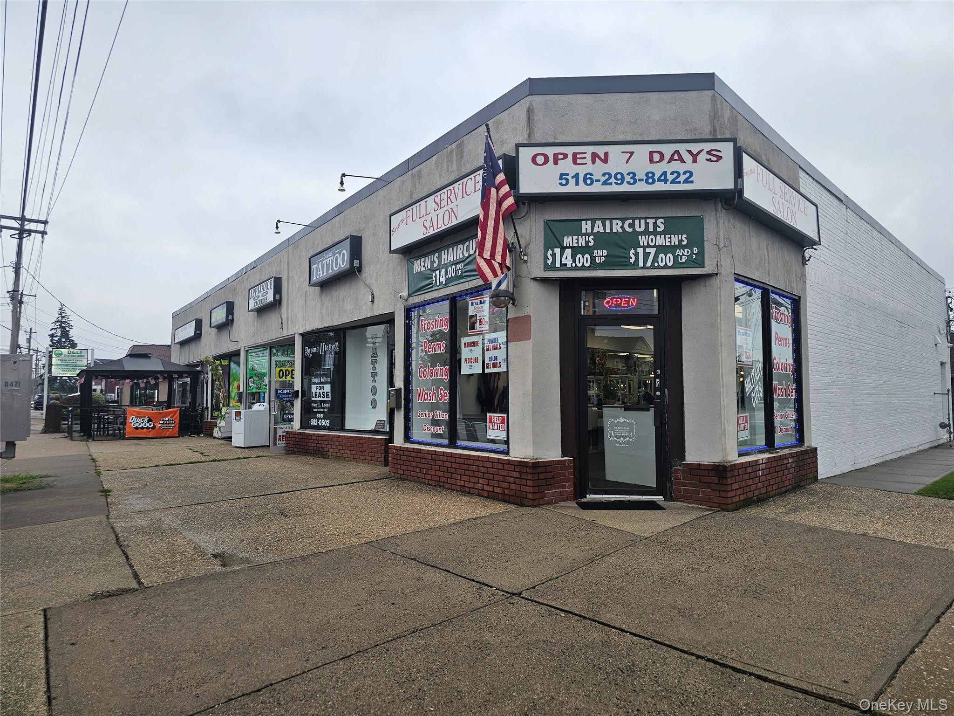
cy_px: 358
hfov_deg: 73.9
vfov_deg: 58.9
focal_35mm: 23
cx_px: 477
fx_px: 634
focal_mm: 6.3
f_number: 1.7
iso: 10
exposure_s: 1/211
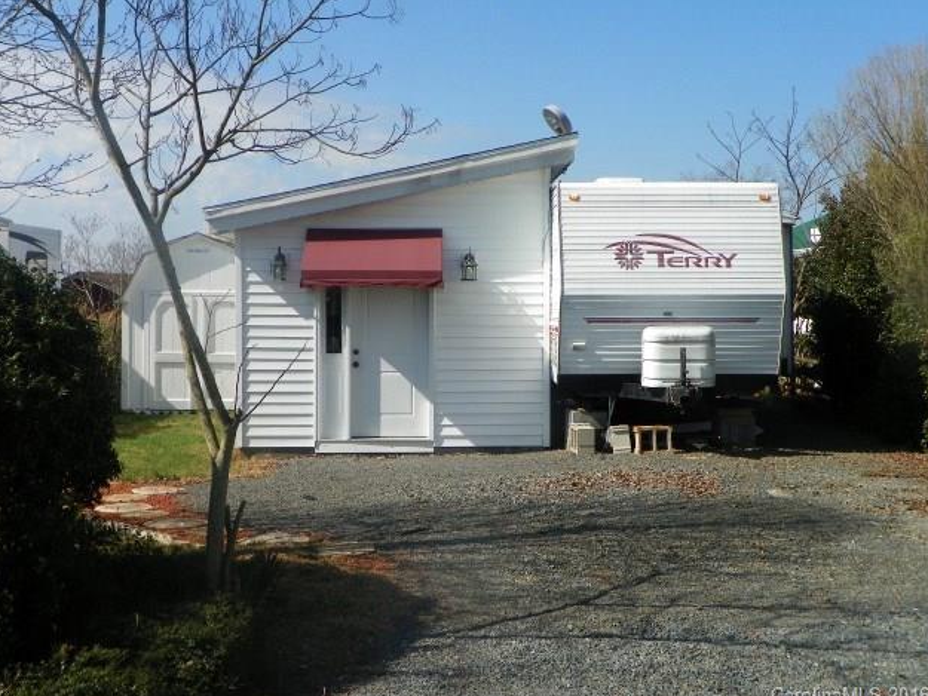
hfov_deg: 42.9
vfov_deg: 32.9
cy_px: 353
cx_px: 466
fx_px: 1180
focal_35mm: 44
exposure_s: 1/320
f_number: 5.6
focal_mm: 7.6
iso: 64
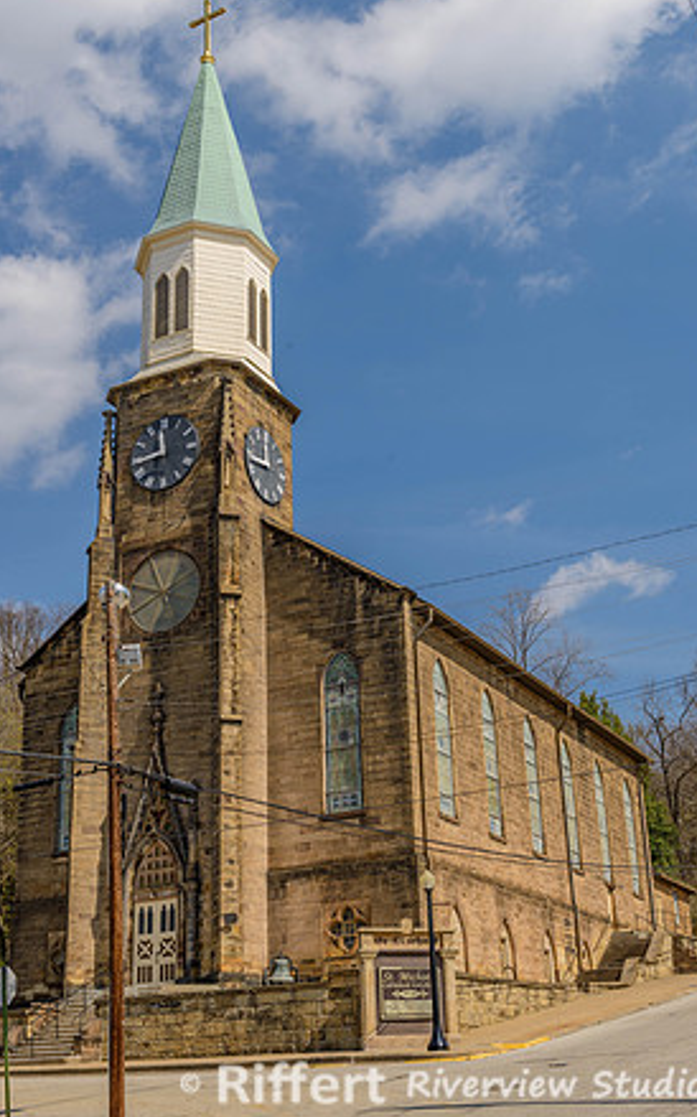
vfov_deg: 43.5
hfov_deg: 28.0
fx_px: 1399
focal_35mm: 46
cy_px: 555
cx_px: 359
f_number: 10
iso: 100
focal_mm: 44
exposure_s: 1/200
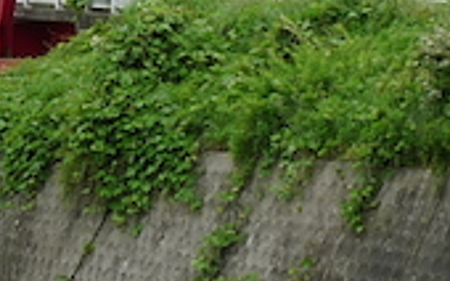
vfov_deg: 6.6
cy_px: -29
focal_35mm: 198
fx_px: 2427
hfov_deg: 10.4
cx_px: -148
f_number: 5
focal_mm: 5.4
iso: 100
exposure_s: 1/200
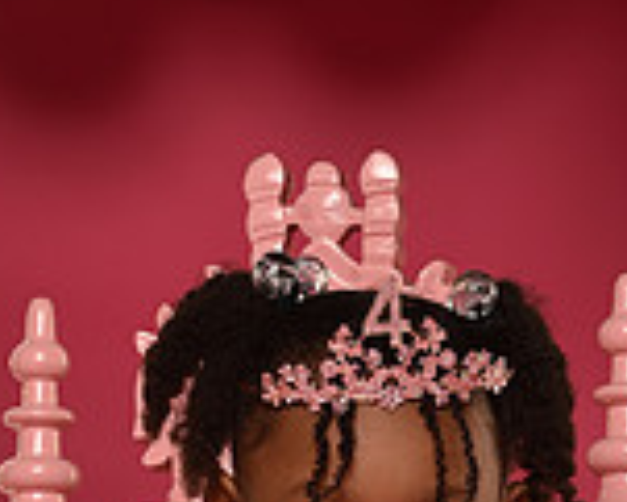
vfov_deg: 3.5
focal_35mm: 432
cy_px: 1137
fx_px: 8022
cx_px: 241
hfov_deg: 4.5
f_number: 5.6
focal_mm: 120
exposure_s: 1/160
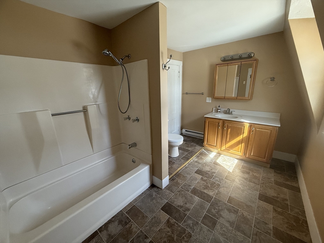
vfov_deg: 85.7
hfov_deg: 102.1
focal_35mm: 14
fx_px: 131
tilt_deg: -15.6
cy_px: 122
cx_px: 162
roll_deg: +1.6
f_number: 2.2
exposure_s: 1/99
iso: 250
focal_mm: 2.22
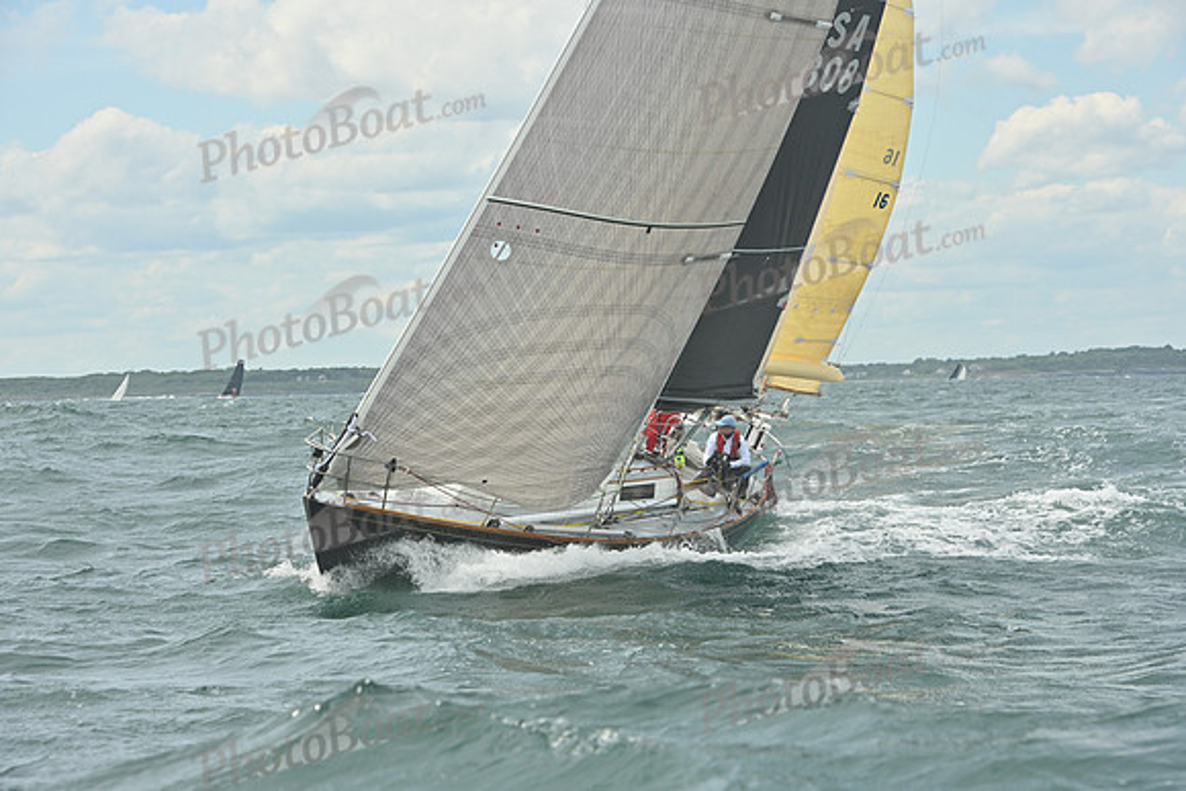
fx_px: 3822
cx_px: 593
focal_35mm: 116
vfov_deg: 11.8
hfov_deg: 17.6
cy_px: 396
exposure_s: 1/1250
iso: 320
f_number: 9
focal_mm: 116
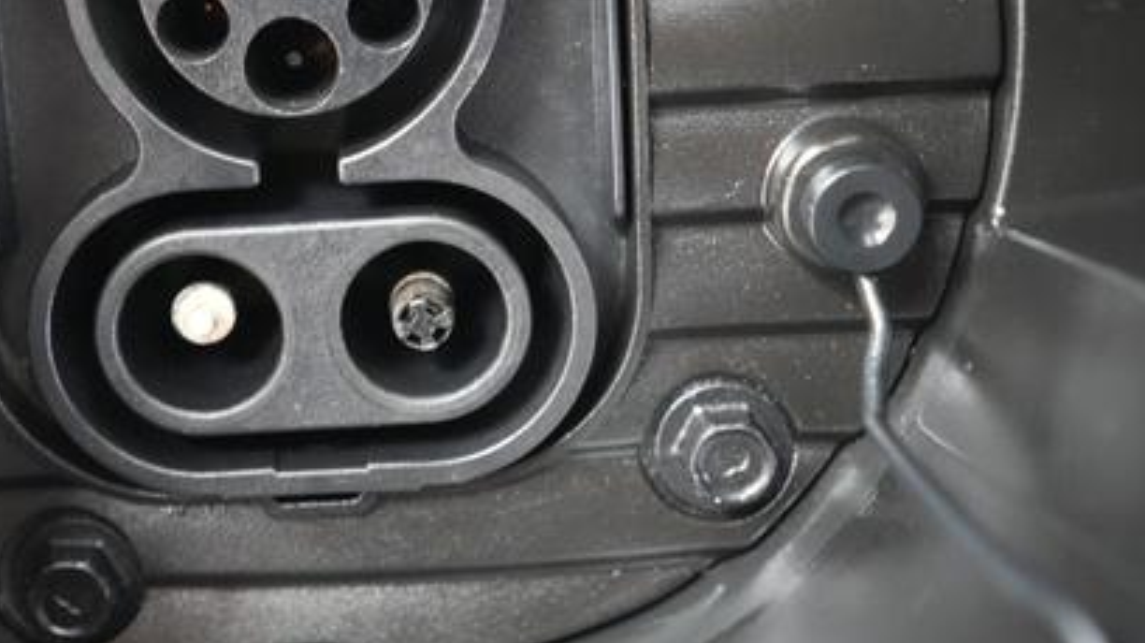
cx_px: 340
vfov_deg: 25.1
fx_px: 1396
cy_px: 56
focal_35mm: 46
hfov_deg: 43.7
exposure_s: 1/30
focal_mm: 28
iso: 12800
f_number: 2.8
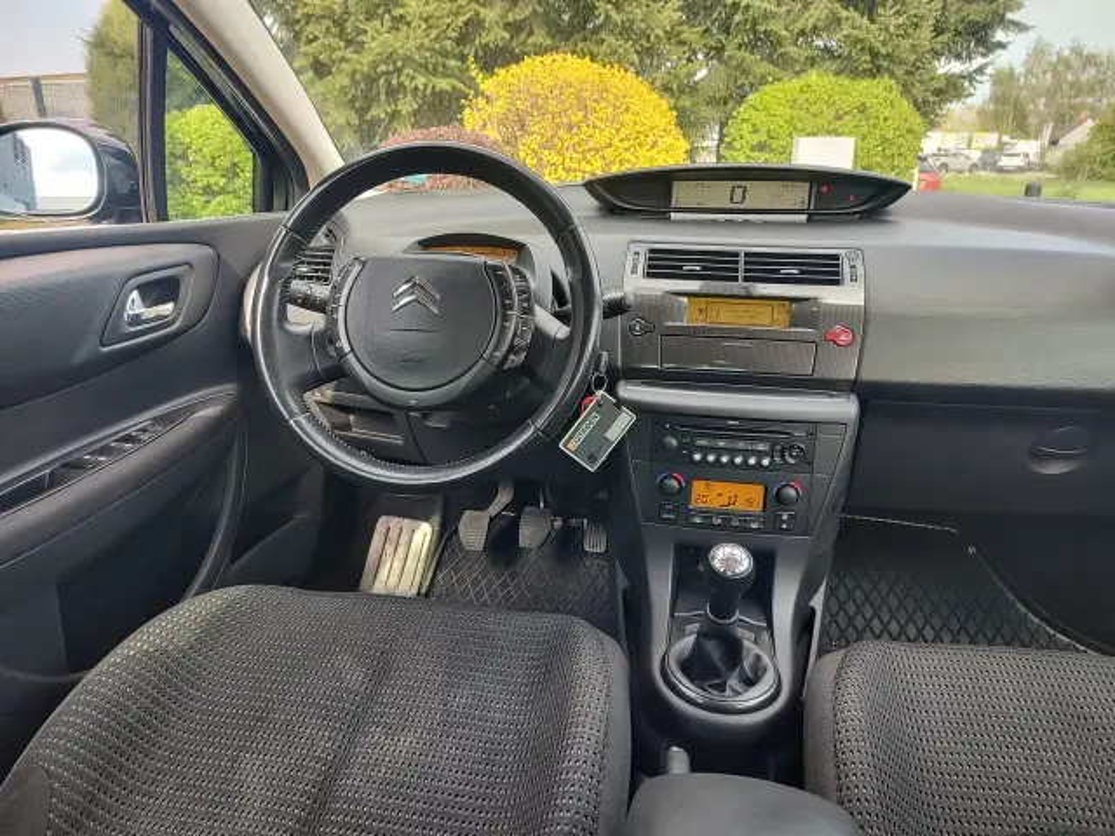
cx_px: 558
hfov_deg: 73.9
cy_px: 418
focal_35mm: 23
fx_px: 741
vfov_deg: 58.9
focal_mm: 5.56
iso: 100
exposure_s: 1/146
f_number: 1.8
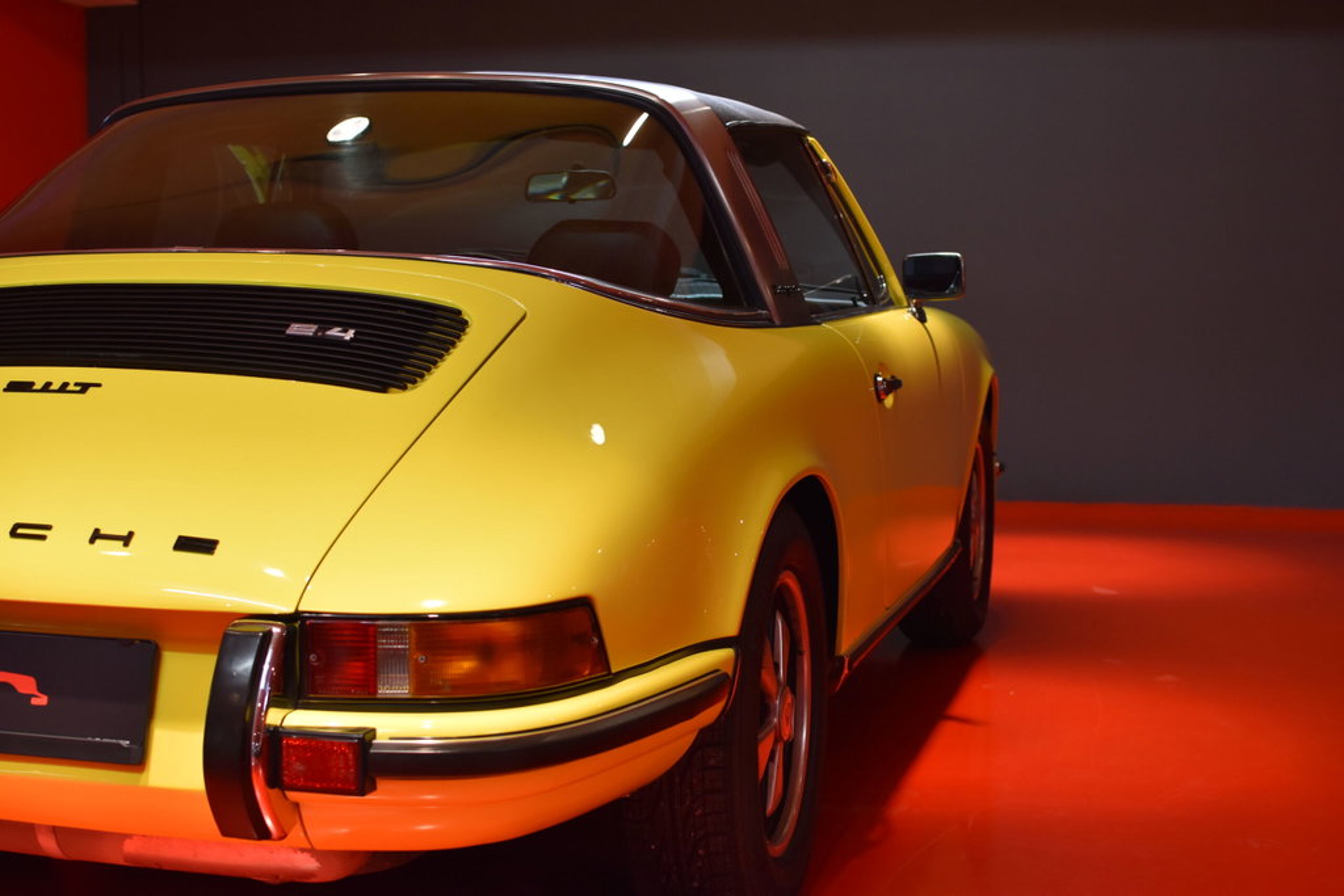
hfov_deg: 37.8
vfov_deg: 25.8
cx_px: 672
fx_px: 1960
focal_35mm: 52
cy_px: 448
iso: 560
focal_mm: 35
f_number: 4
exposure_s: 1/60
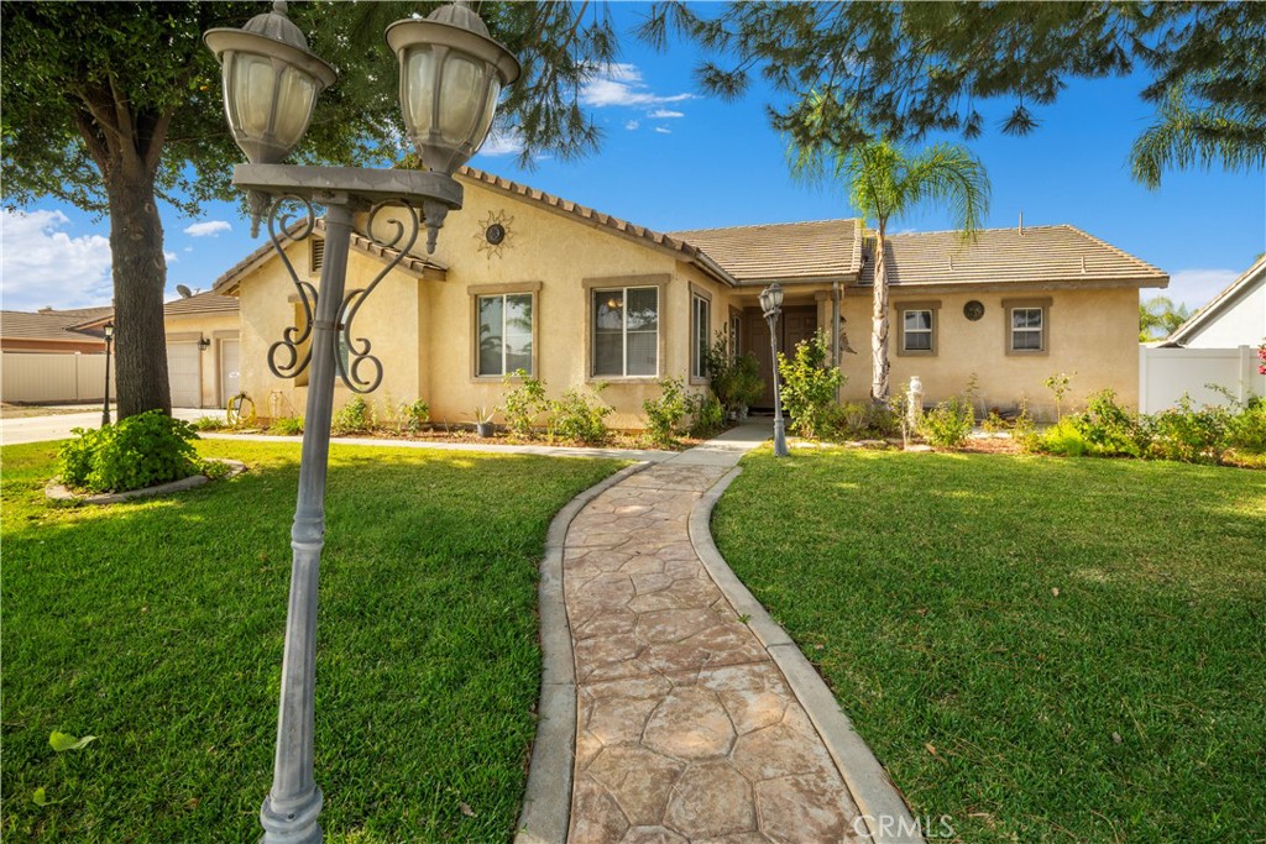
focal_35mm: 15
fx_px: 528
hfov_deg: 100.4
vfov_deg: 77.3
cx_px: 633
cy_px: 422
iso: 100
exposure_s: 1/20
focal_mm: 10
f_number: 11
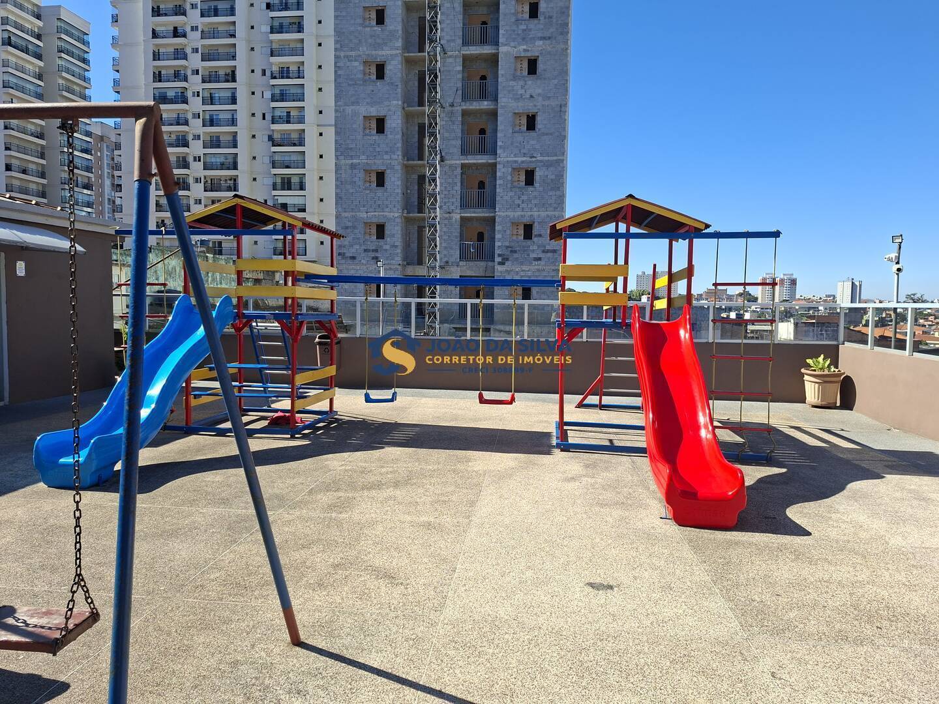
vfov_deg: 58.9
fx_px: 624
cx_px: 470
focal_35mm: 23
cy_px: 352
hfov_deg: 73.9
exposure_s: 1/1208
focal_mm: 5.54
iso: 50
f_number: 1.8
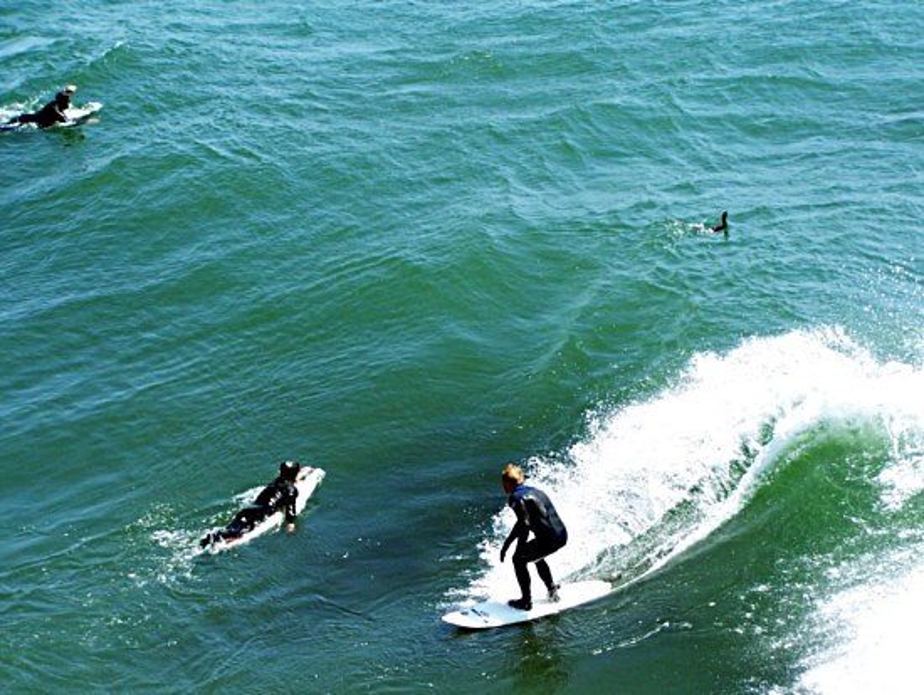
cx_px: 462
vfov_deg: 15.8
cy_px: 348
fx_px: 2512
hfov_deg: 20.8
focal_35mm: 94
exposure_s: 1/750
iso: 80
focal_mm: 15.6
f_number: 3.2
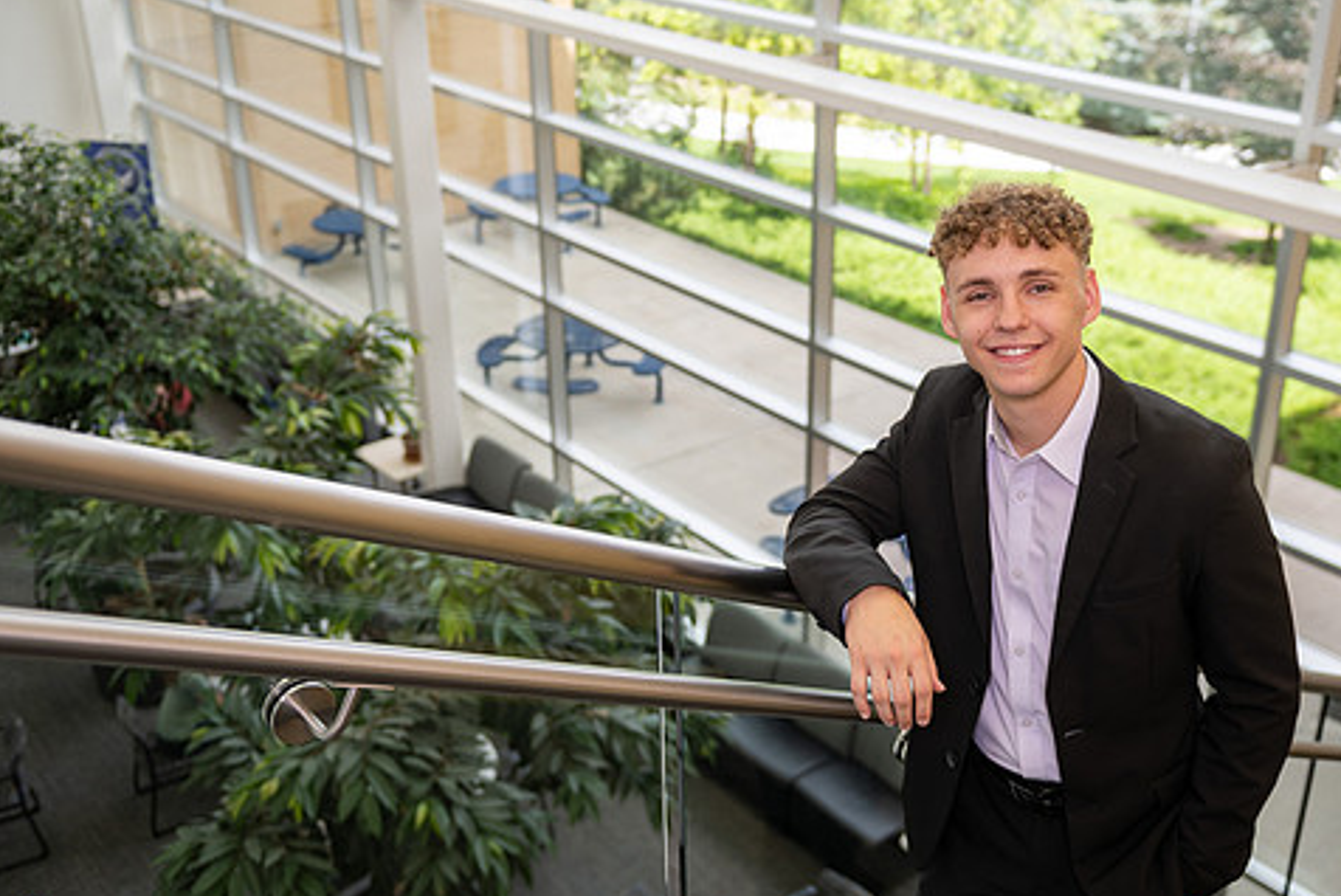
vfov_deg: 34.2
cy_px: 421
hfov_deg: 49.3
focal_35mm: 39
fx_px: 1454
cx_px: 783
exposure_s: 1/400
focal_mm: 32
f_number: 2.8
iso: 100
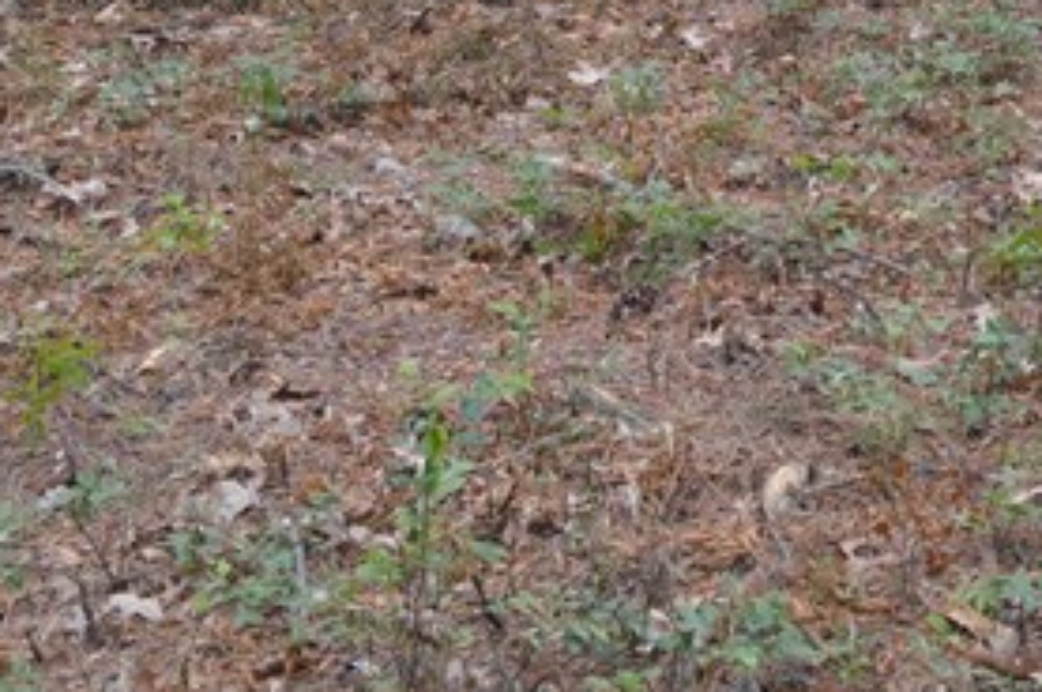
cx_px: 1375
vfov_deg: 11.9
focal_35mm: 106
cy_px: -557
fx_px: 3064
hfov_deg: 18.0
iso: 250
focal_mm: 18
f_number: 5.6
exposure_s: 1/125
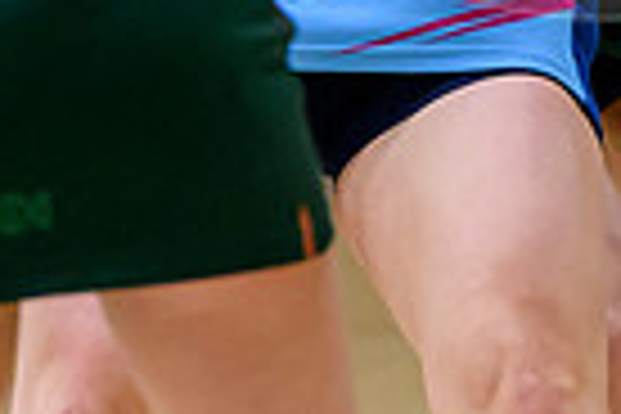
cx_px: 423
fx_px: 23044
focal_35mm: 1336
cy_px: -784
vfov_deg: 1.0
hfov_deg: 1.5
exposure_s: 1/1000
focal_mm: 200
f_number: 2.8
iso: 3200
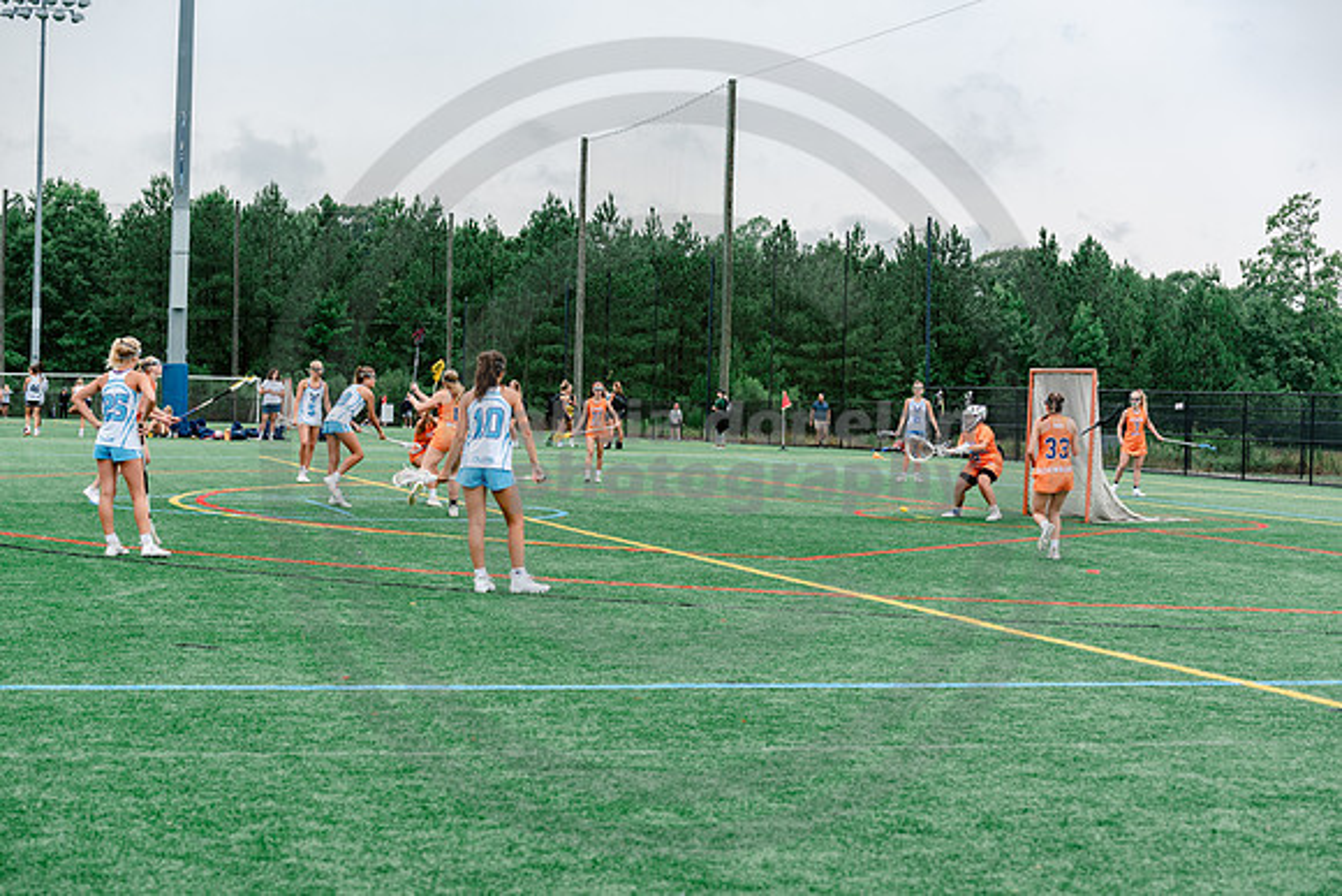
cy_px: 448
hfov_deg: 28.8
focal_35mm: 70
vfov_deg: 19.5
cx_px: 671
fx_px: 2610
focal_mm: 70
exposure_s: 1/320
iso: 250
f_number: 4.5
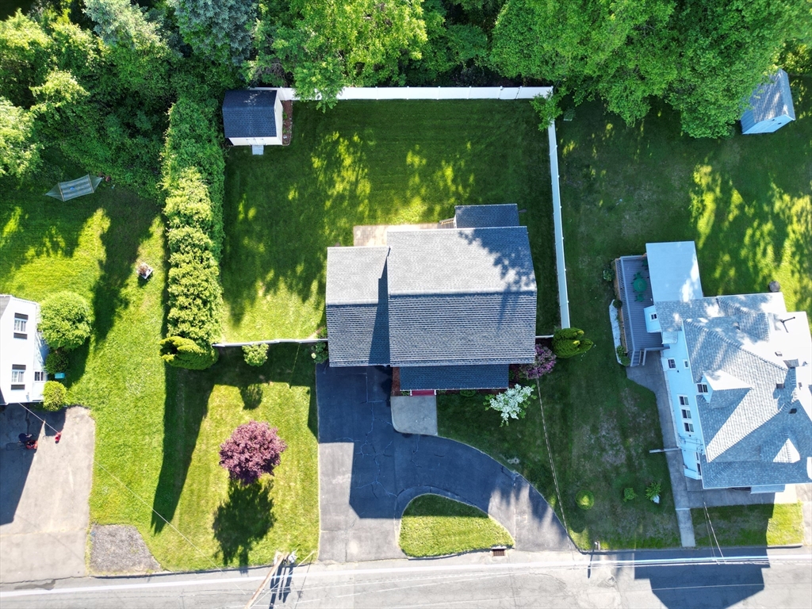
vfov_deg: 56.8
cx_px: 406
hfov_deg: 71.6
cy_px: 304
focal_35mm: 24
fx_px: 563
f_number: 1.7
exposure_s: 1/400
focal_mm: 6.72
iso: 100
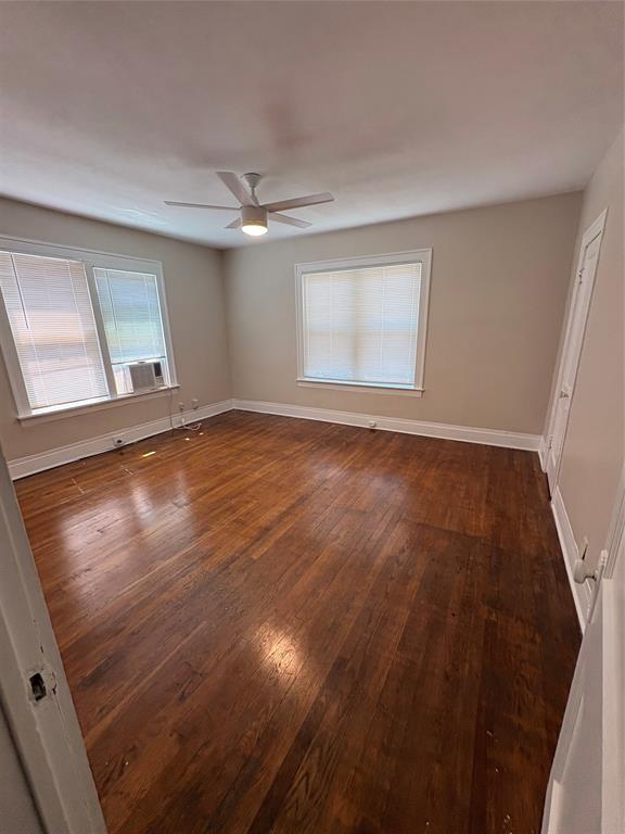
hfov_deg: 85.7
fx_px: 337
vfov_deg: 102.1
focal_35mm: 14
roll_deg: +1.6
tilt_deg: -15.8
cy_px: 417
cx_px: 312
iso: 125
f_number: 2.2
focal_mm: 2.22
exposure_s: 1/120
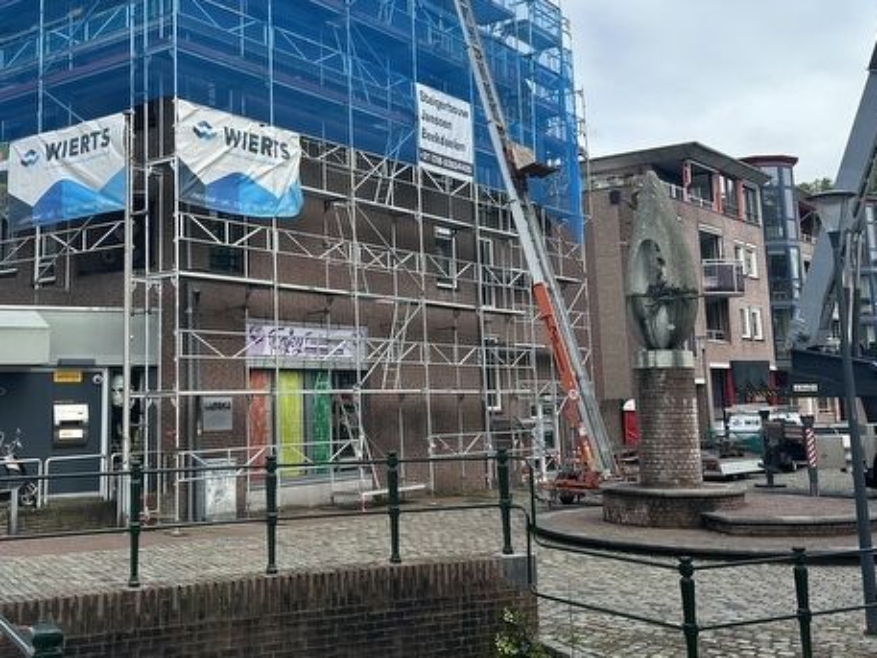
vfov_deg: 34.1
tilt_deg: +7.2
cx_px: 276
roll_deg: +0.5
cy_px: 236
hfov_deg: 44.0
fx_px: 1064
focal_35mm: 42
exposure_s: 1/3597
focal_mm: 6.86
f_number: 1.78
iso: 80
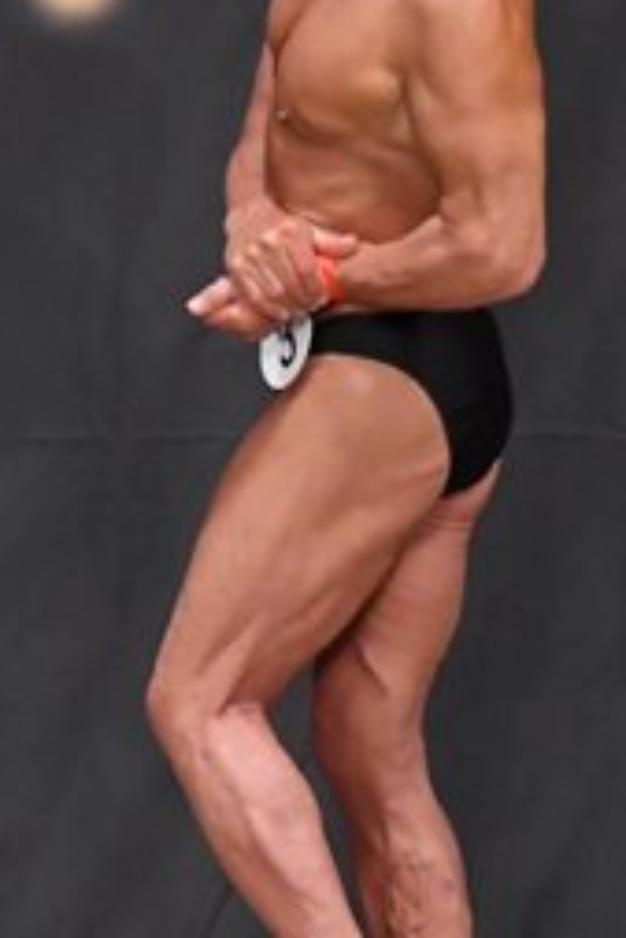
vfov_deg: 3.0
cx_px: -117
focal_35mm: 689
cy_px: 412
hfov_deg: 2.0
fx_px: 17945
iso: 5000
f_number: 5.6
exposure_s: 1/400
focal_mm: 150
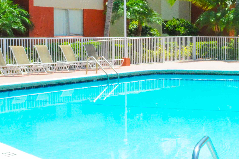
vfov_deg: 16.9
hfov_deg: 23.5
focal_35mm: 81
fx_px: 538
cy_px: 80
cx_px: 262
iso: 2000
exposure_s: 1/200
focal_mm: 24
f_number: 32
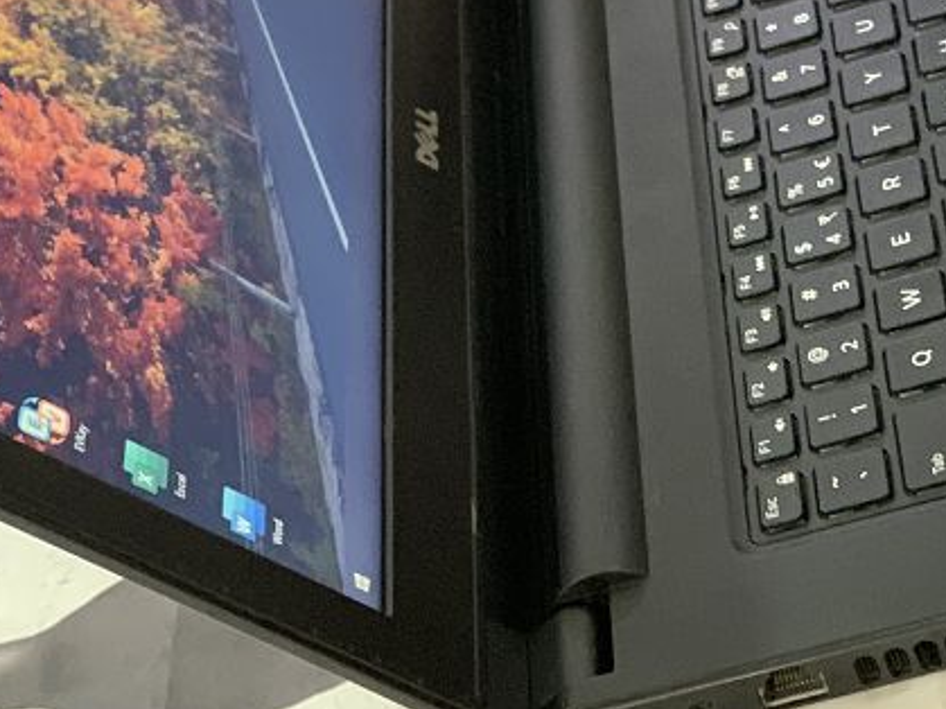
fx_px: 3470
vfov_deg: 11.6
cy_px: 117
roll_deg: +22.1
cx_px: 707
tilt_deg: -36.7
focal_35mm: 127
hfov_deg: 15.5
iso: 640
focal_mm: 6
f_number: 2.4
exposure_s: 1/25
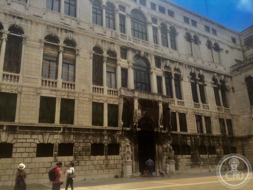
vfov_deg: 48.2
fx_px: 212
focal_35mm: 29
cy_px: 95
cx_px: 126
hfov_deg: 61.7
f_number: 2.2
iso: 32
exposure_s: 1/1883
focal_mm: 4.15
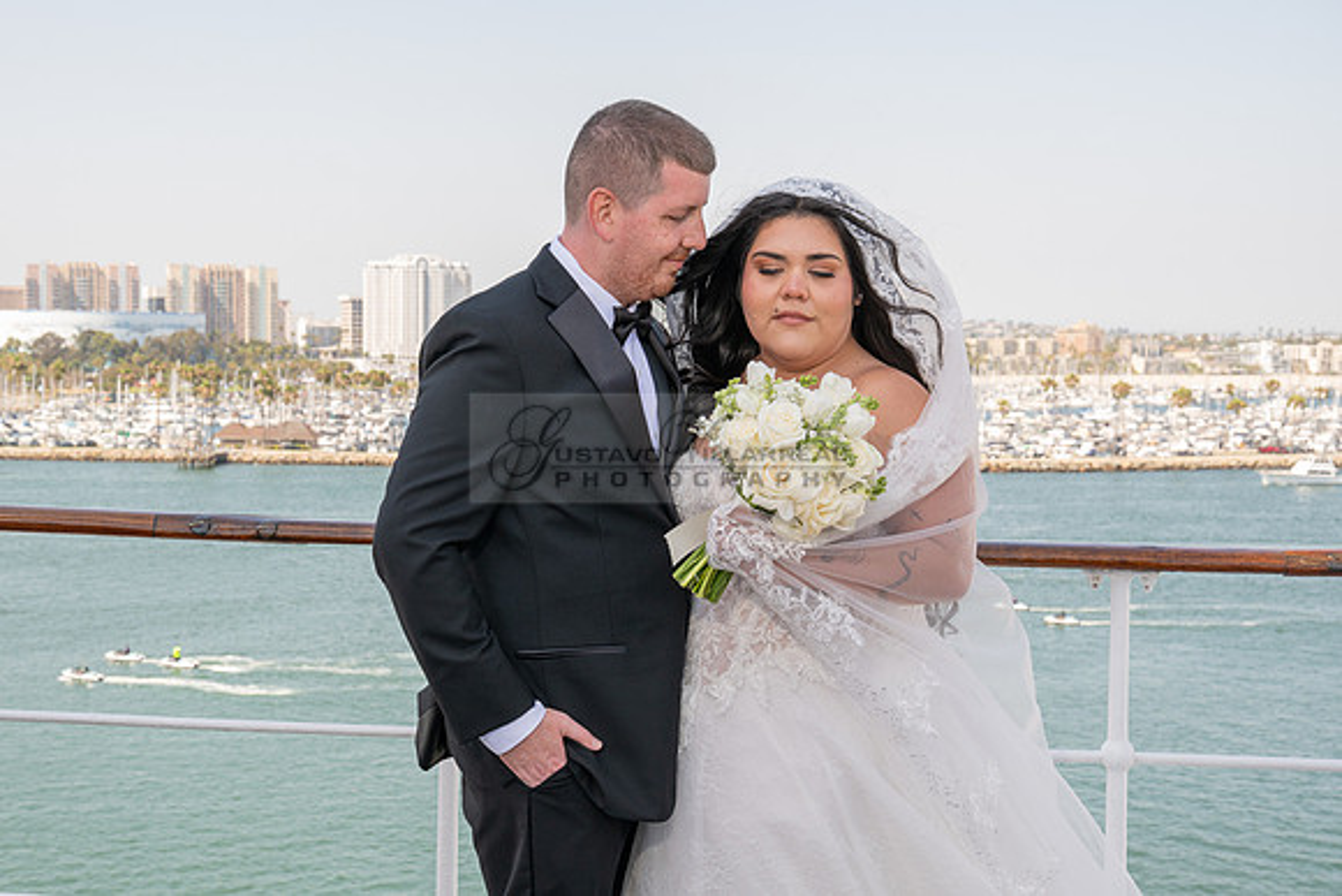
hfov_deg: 34.8
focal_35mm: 57
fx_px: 2139
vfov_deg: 23.6
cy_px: 499
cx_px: 587
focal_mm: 51
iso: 200
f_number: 9
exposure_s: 1/200
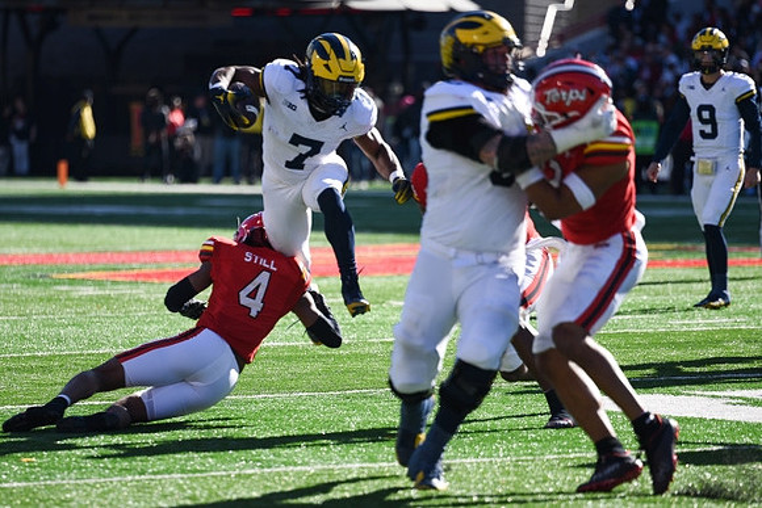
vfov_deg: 6.9
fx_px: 4234
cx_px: 381
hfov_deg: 10.3
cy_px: 254
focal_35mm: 200
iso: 64
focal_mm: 200
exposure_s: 1/800
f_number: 2.8
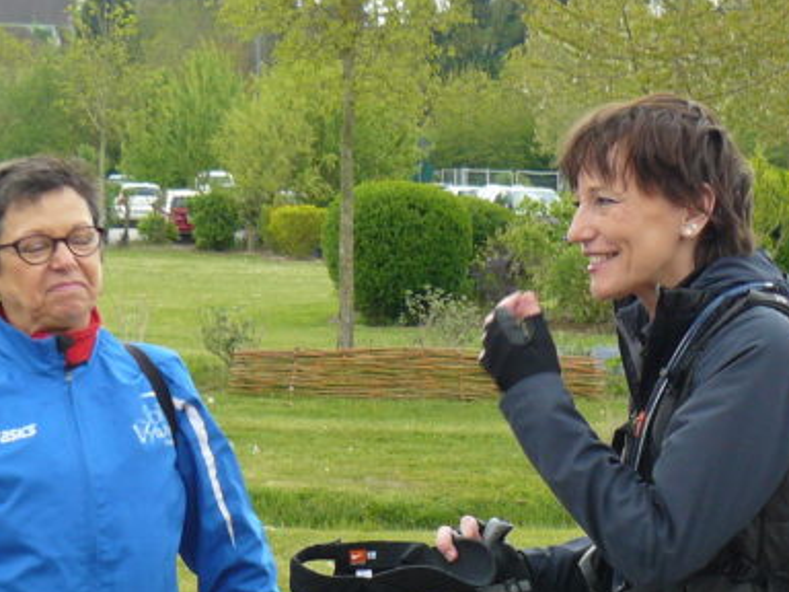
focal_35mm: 96
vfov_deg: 15.2
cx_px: 590
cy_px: 520
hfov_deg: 20.3
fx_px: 2188
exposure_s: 1/100
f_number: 4
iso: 100
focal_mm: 6
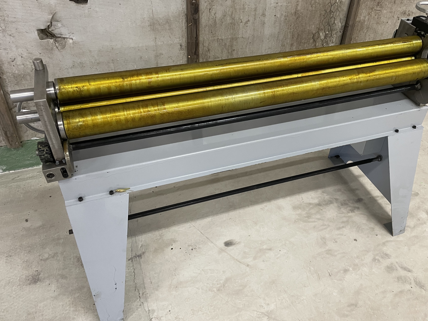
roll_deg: -4.5
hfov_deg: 58.1
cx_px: 247
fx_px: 383
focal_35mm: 31
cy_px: 145
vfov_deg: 45.4
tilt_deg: -39.5
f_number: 1.6
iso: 250
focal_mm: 4.2
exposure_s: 1/60
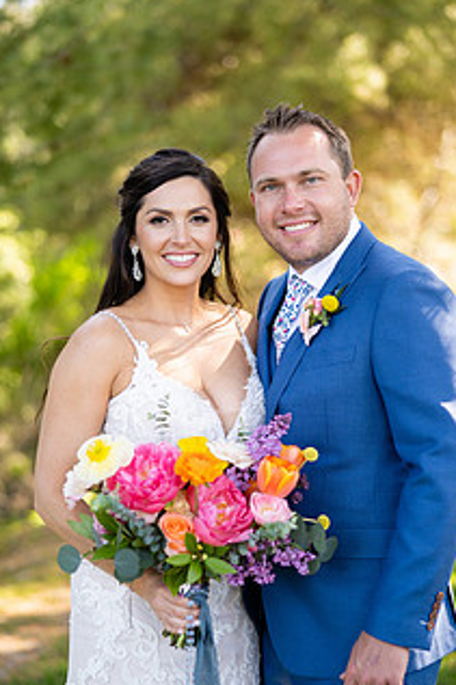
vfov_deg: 28.4
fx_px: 1350
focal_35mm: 71
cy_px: 391
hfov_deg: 19.2
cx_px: 240
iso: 200
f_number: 1.4
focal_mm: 50
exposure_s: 1/640
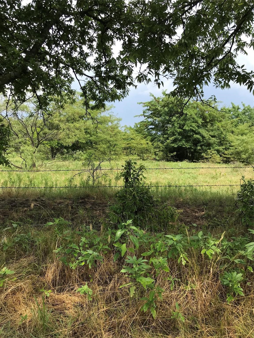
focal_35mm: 28
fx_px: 274
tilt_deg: -2.6
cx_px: 127
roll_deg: -1.7
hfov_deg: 49.7
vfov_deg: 63.4
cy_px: 169
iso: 20
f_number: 1.8
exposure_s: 1/1389
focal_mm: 3.99
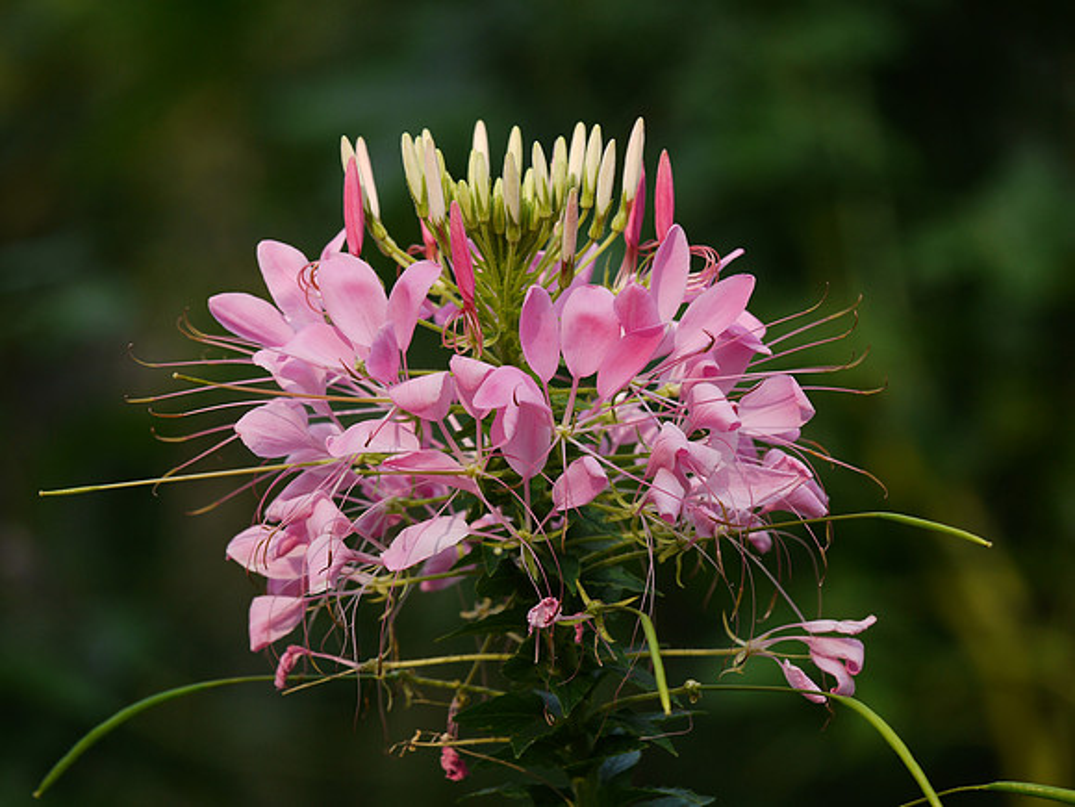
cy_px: 404
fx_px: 10621
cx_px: 538
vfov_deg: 4.3
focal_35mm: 342
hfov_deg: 5.8
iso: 100
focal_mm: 171
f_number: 5.6
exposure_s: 1/250
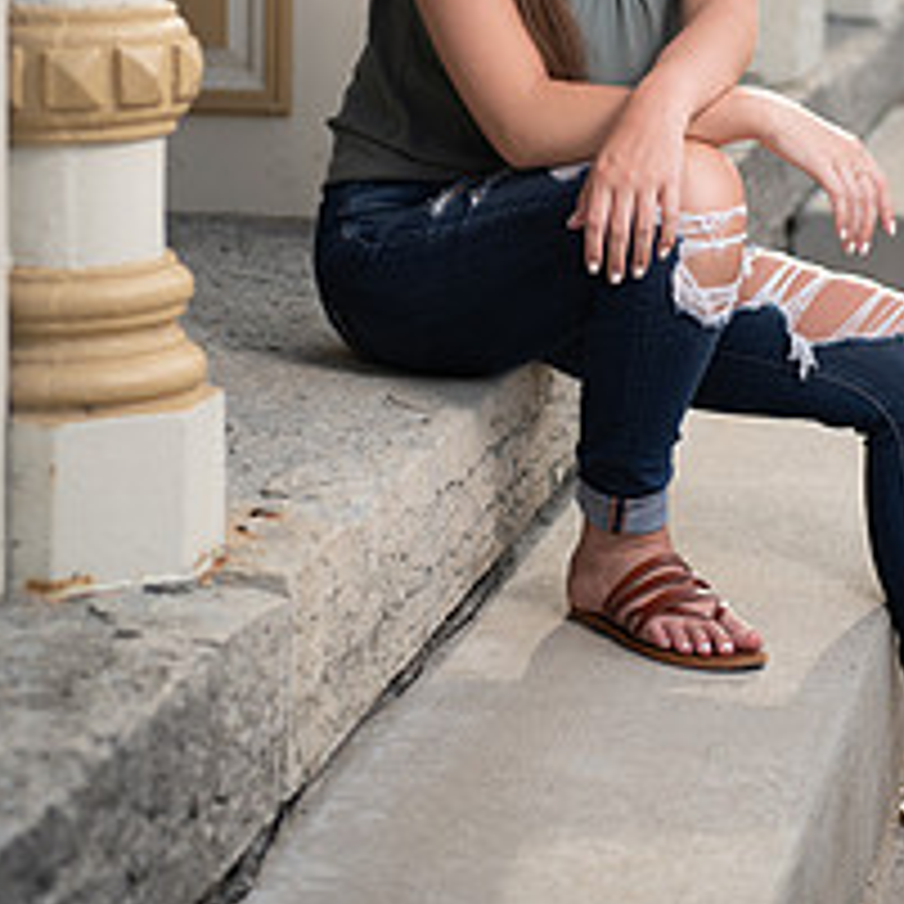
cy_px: 175
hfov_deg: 13.1
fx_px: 3930
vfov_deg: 13.1
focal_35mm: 133
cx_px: 616
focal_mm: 70
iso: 100
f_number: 2.8
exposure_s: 1/400
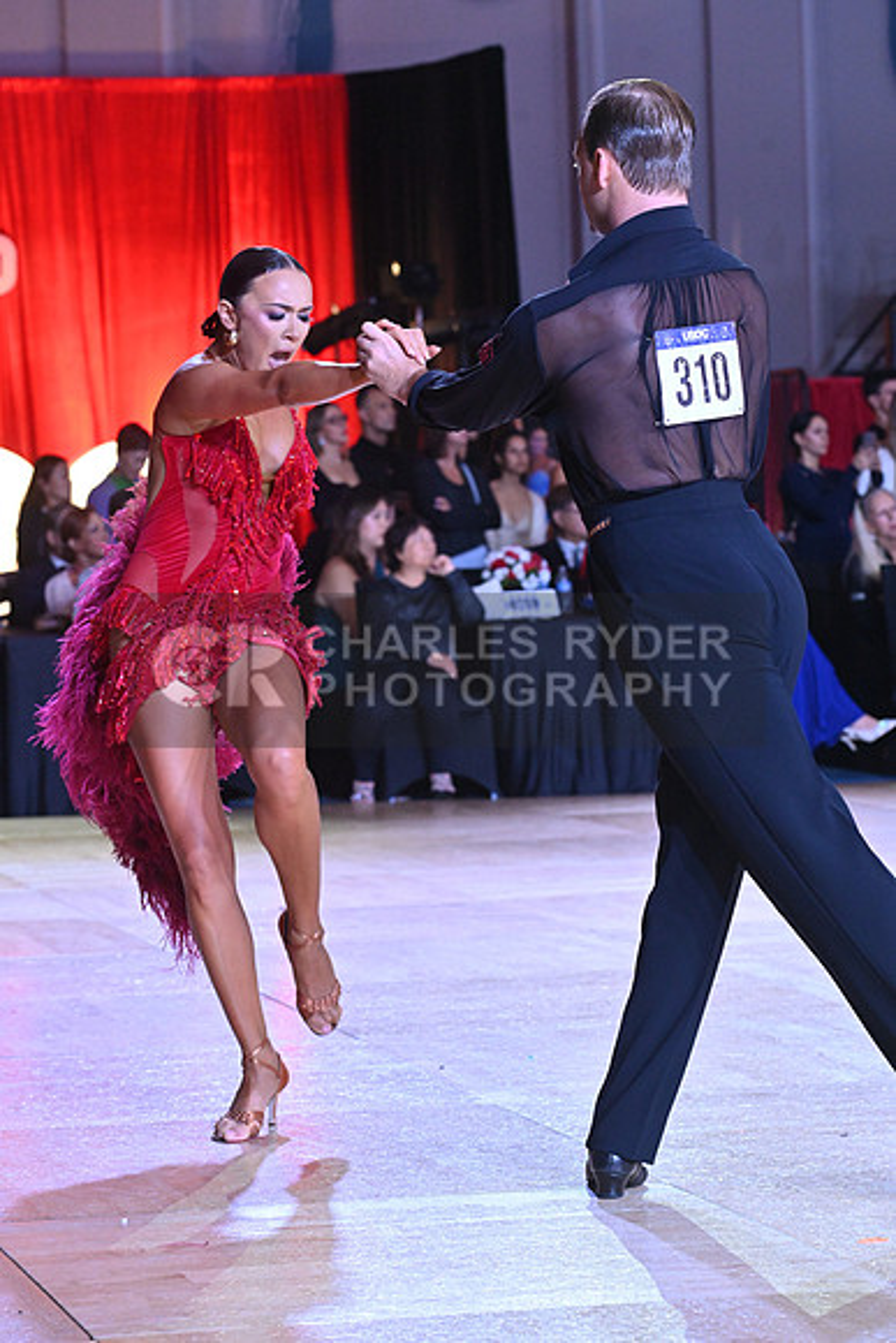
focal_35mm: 120
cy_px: 672
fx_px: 4477
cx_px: 448
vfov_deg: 17.1
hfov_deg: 11.4
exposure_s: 1/400
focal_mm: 120
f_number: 7.1
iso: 4000
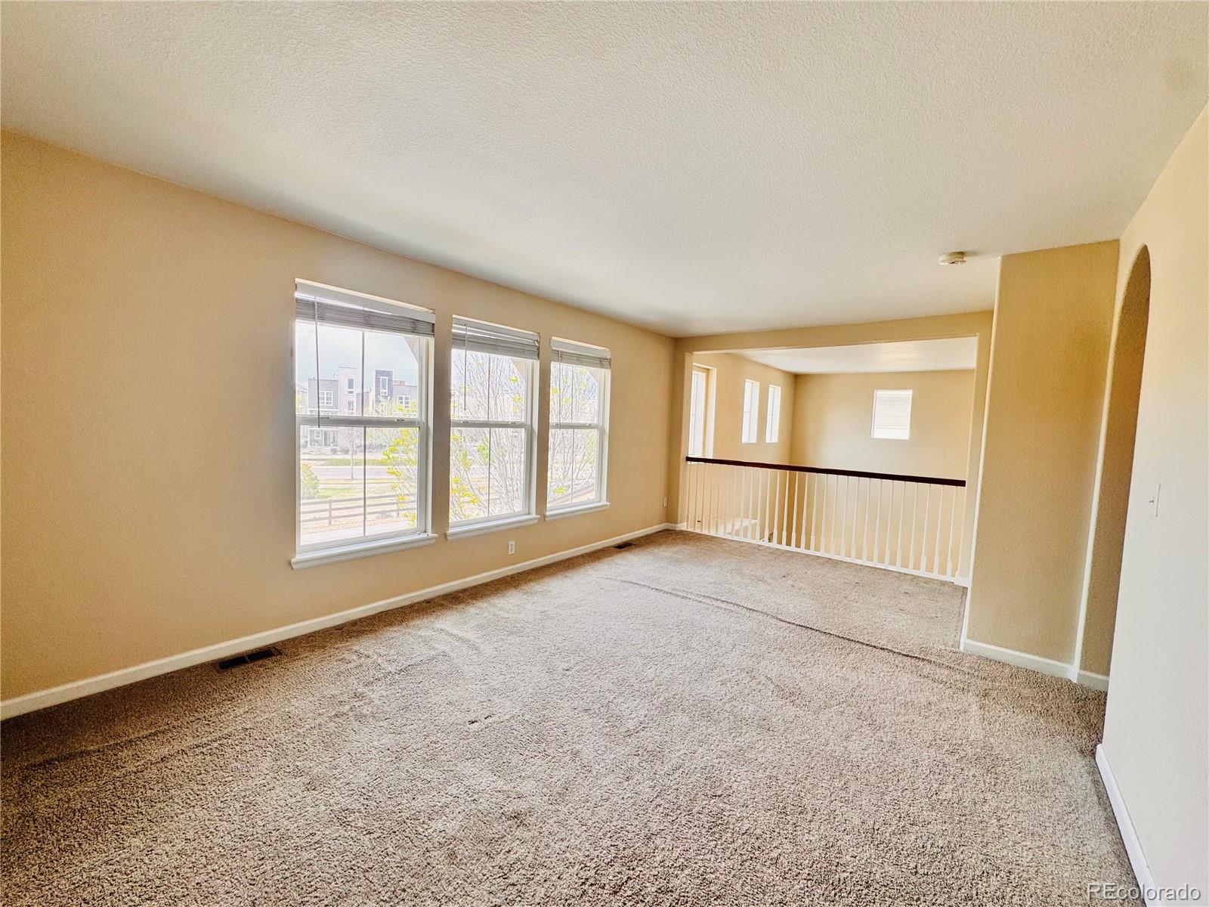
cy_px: 454
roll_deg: -2.7
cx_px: 604
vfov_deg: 85.7
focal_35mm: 14
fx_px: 489
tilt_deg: -3.8
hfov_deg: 102.1
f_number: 2.2
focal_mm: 2.22
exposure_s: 1/185
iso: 40
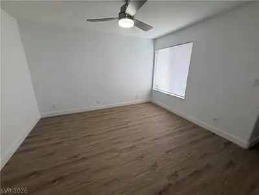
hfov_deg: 102.1
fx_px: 105
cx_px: 130
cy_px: 98
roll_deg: +0.2
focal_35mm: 14
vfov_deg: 85.7
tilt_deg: -17.4
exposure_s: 1/120
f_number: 2.2
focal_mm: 2.22
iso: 200
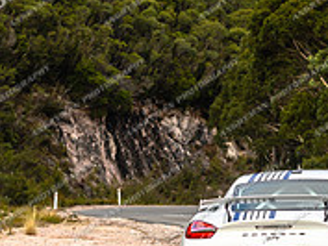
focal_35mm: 256
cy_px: 48
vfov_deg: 5.8
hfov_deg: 7.7
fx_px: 2427
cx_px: 248
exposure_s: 1/2000
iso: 200
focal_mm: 70
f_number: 4
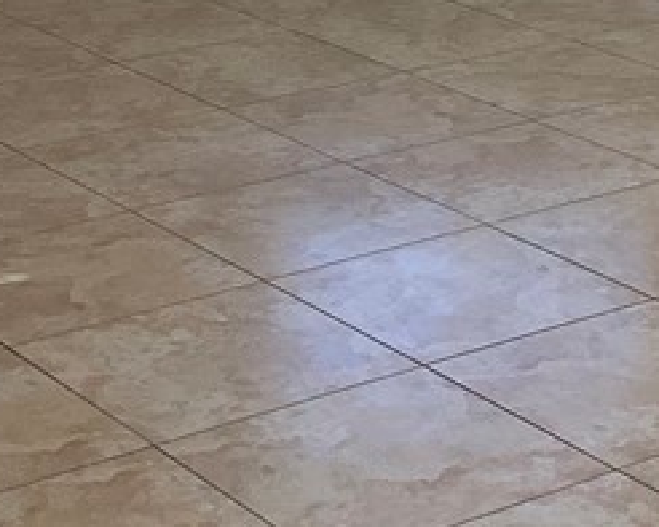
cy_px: -155
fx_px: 2458
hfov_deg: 15.1
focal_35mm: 126
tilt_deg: -10.4
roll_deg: +0.8
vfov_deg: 11.9
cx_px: 560
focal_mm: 3.3
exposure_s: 1/120
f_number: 2.4
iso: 64
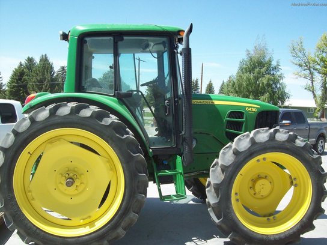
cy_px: 122
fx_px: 340
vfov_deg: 39.7
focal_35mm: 36
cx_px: 164
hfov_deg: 51.4
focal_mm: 6
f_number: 4.8
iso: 80
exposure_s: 1/319
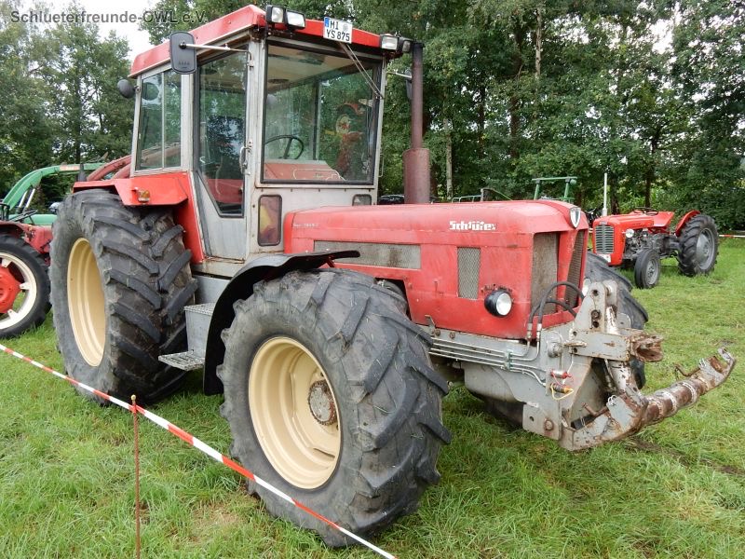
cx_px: 372
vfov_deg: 46.8
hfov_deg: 60.0
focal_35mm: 30
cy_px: 280
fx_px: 646
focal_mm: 5.4
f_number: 4
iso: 125
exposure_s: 1/160
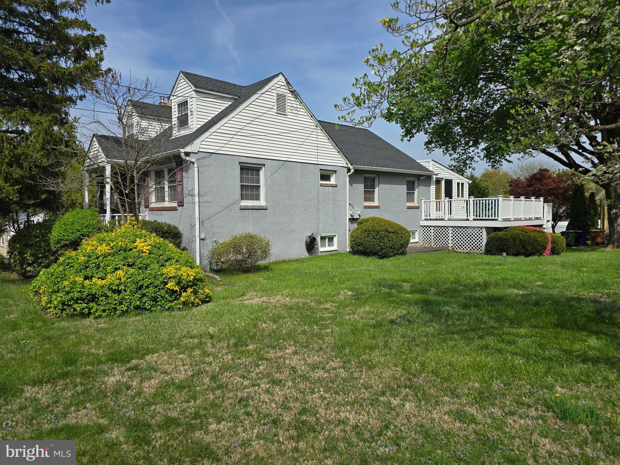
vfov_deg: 58.9
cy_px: 232
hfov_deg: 73.9
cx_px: 310
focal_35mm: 23
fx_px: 412
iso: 12
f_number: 1.7
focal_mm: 6.3
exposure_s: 1/1199
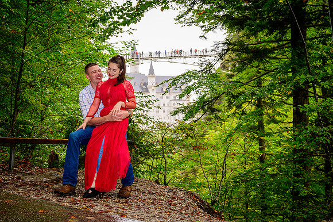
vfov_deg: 25.4
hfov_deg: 37.5
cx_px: 166
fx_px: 491
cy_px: 111
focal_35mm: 53
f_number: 6.3
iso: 400
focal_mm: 50
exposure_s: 1/160
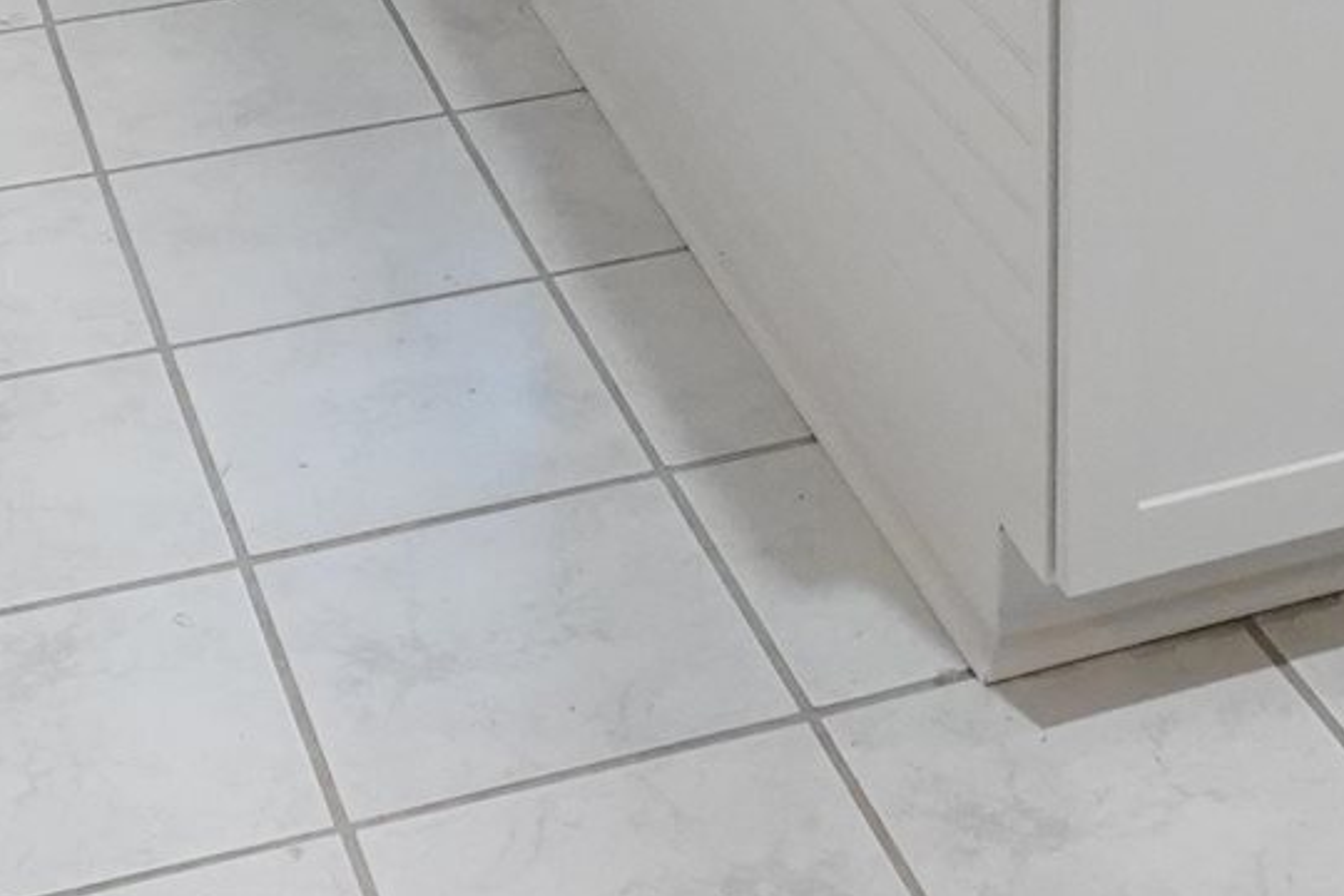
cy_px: -1006
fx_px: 3397
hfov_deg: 22.2
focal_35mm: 91
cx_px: 973
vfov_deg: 12.7
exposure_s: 1/125
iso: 4000
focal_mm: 16
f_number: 8
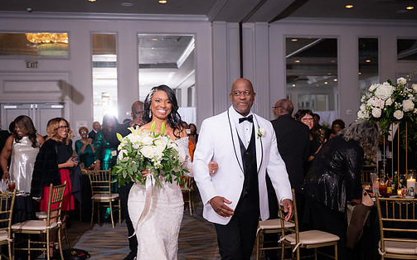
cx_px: 218
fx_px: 534
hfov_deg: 42.6
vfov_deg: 27.4
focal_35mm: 47
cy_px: 149
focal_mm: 38
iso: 1600
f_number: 2.8
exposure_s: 1/250
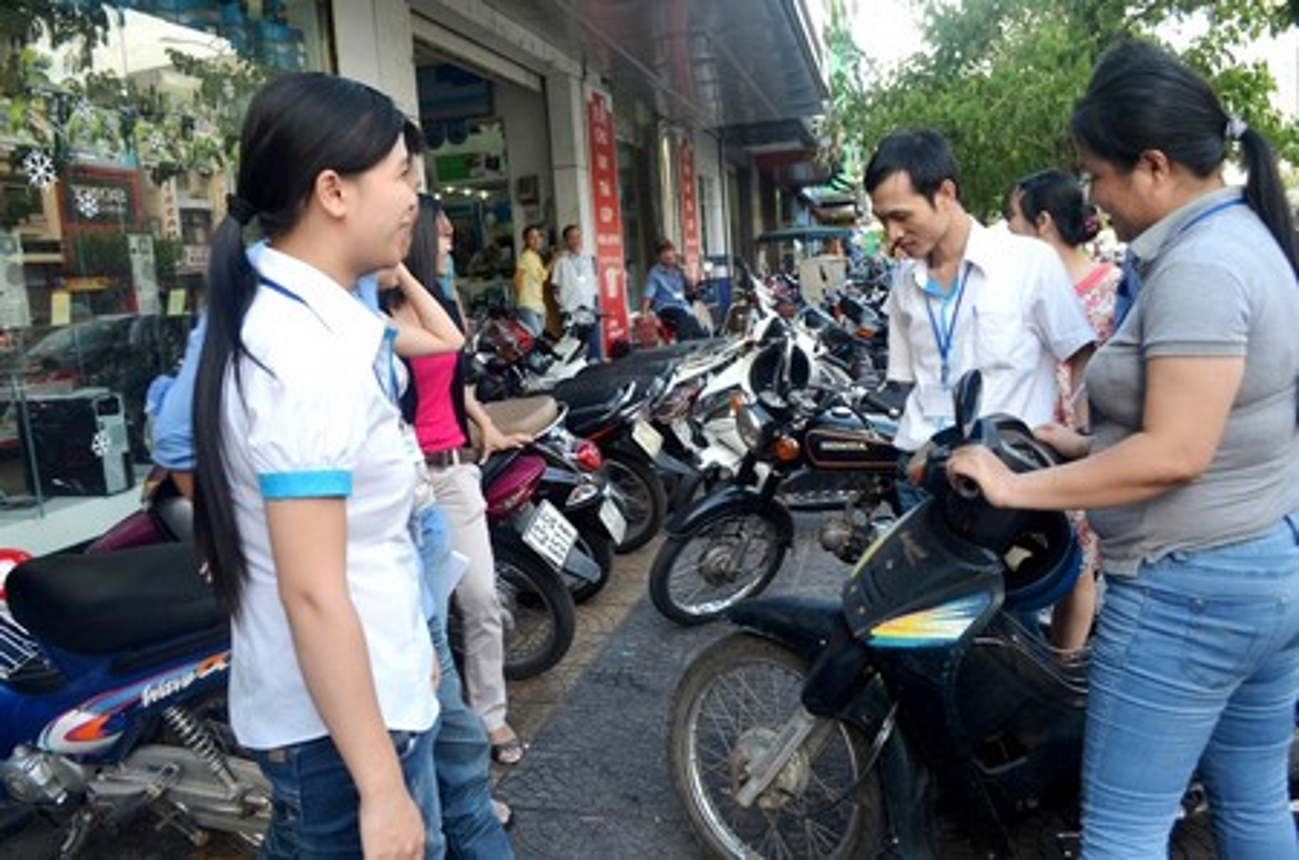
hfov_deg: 67.5
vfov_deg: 47.7
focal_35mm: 27
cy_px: 430
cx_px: 650
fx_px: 972
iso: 400
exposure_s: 1/100
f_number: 5
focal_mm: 18
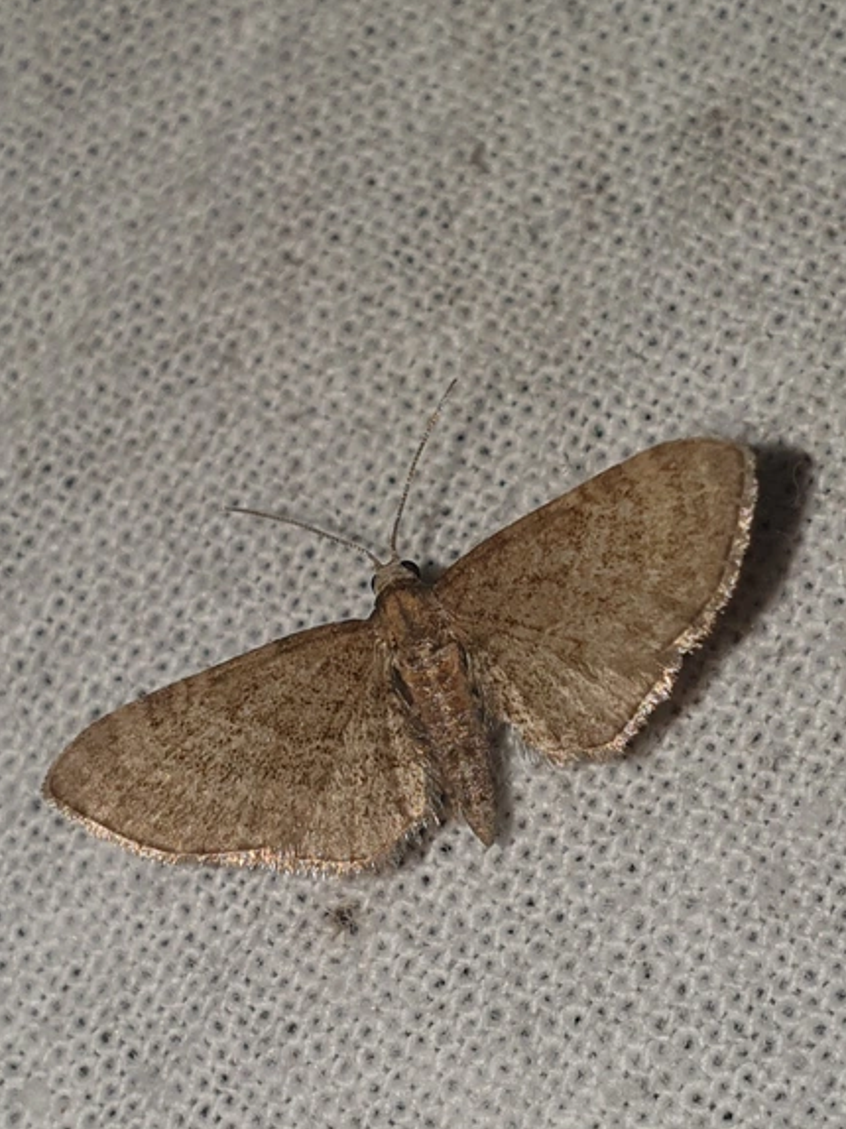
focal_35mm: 29
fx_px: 946
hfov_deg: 48.1
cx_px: 468
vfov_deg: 61.6
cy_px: 594
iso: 50
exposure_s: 1/1761
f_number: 2.4
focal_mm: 4.3
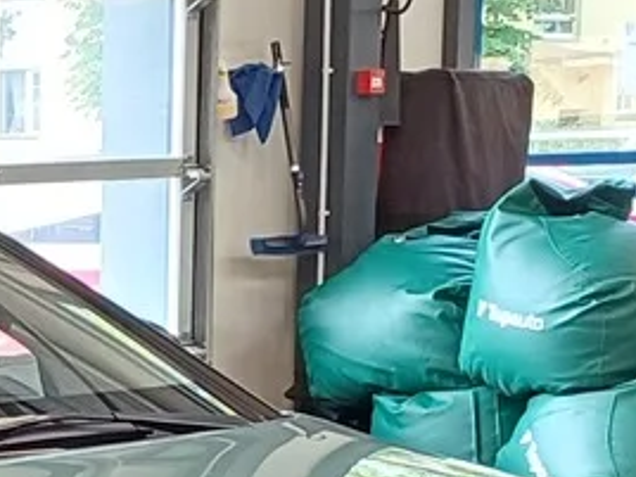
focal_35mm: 149
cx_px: -373
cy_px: 662
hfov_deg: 12.5
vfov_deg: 9.7
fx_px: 2738
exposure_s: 1/50
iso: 250
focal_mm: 4.65
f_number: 1.8
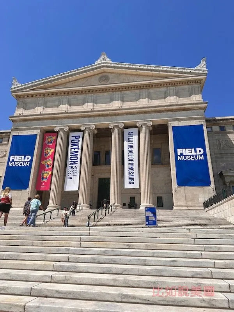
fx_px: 216
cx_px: 117
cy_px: 156
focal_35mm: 24
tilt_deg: +19.0
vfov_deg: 71.6
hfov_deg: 56.8
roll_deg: +1.5
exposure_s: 1/9709
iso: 80
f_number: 1.78
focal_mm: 6.86
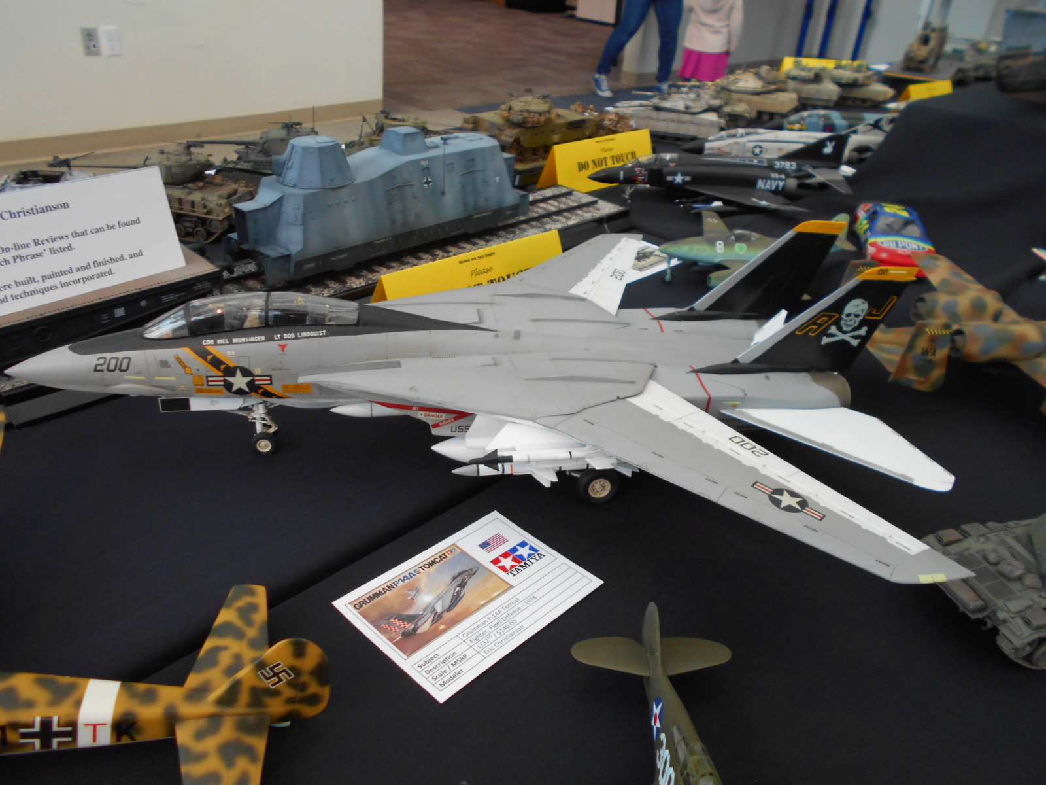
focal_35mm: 26
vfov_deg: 53.1
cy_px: 392
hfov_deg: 67.3
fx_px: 786
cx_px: 523
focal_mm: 4.6
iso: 180
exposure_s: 1/30
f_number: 3.2
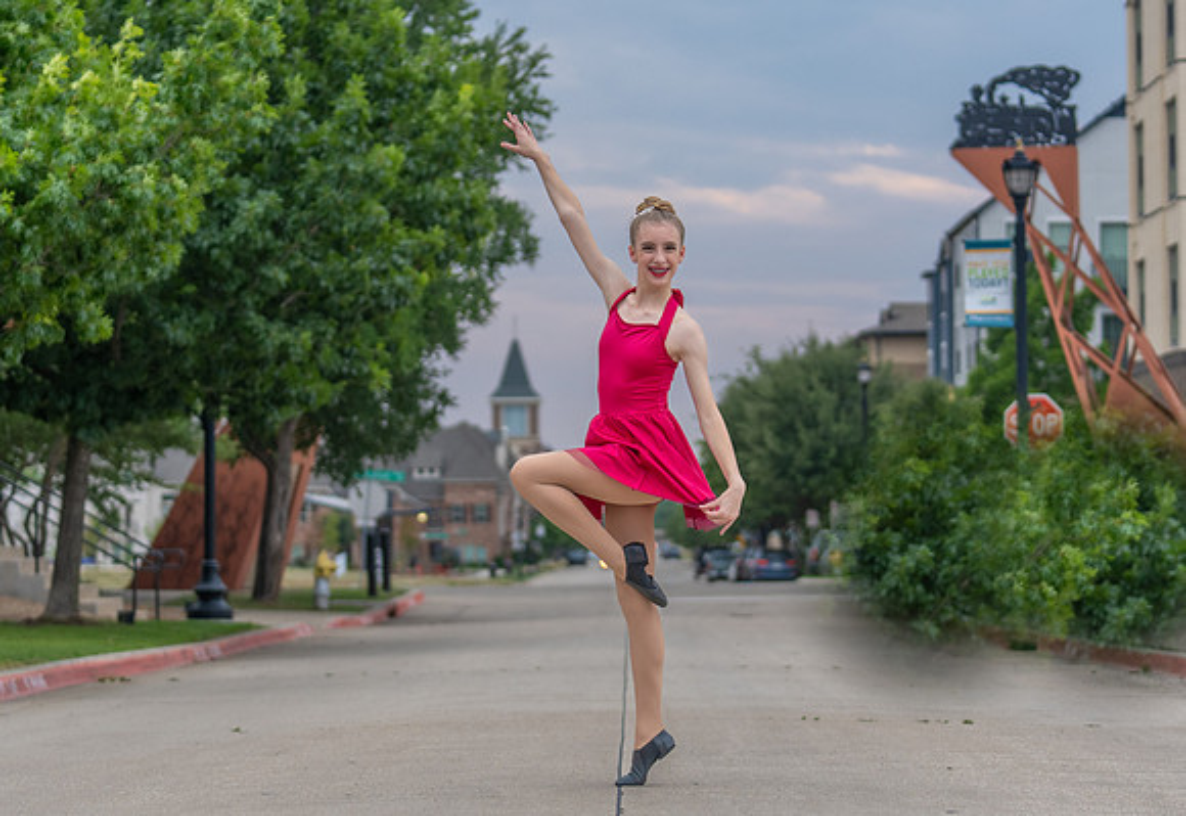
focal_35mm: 107
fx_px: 3549
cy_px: 483
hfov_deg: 19.0
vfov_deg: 13.1
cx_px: 631
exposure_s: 1/320
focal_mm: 70
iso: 160
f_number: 2.8
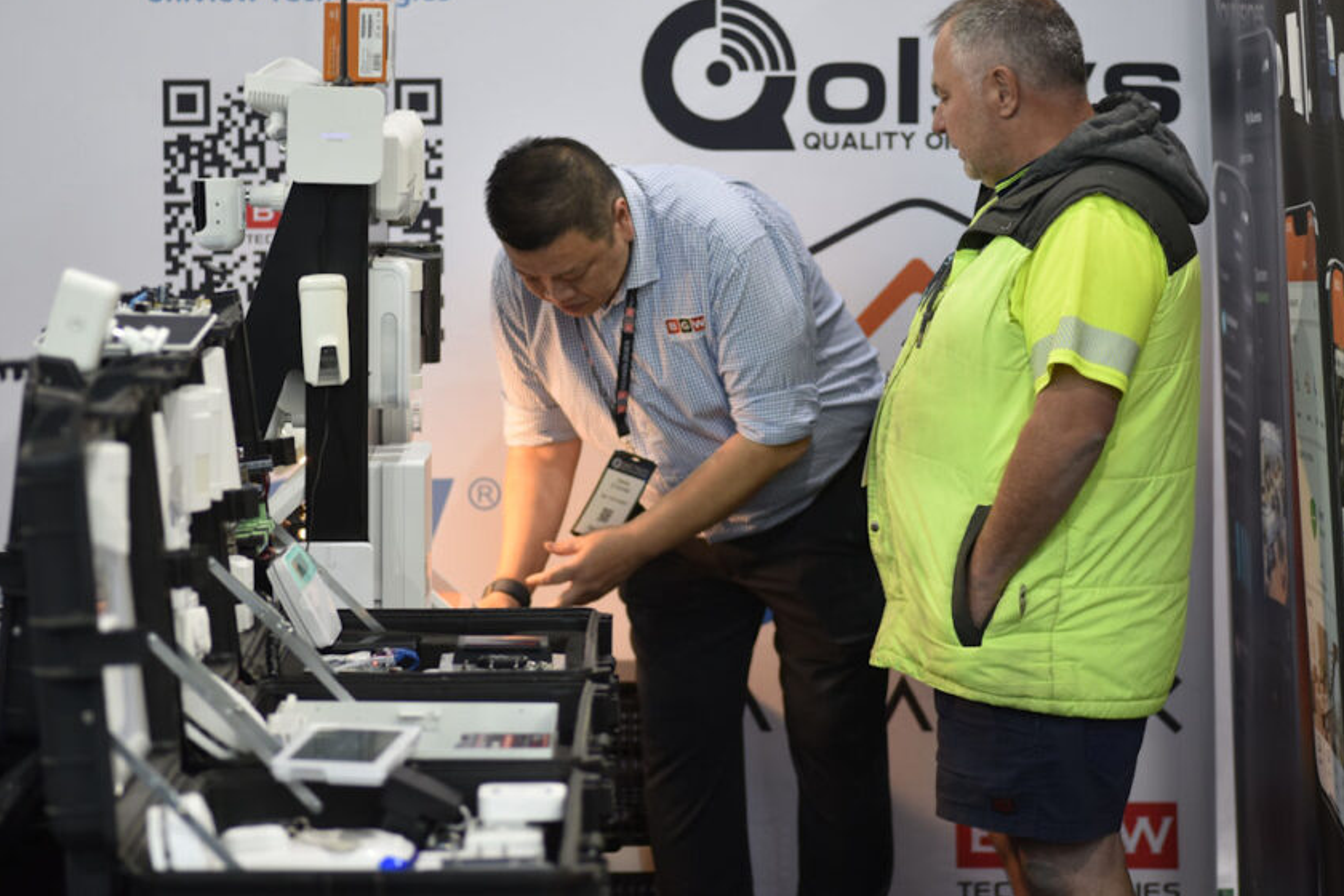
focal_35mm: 122
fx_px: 4554
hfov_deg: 16.8
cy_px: 398
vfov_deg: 11.2
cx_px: 739
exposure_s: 1/125
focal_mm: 100
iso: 800
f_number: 2.8
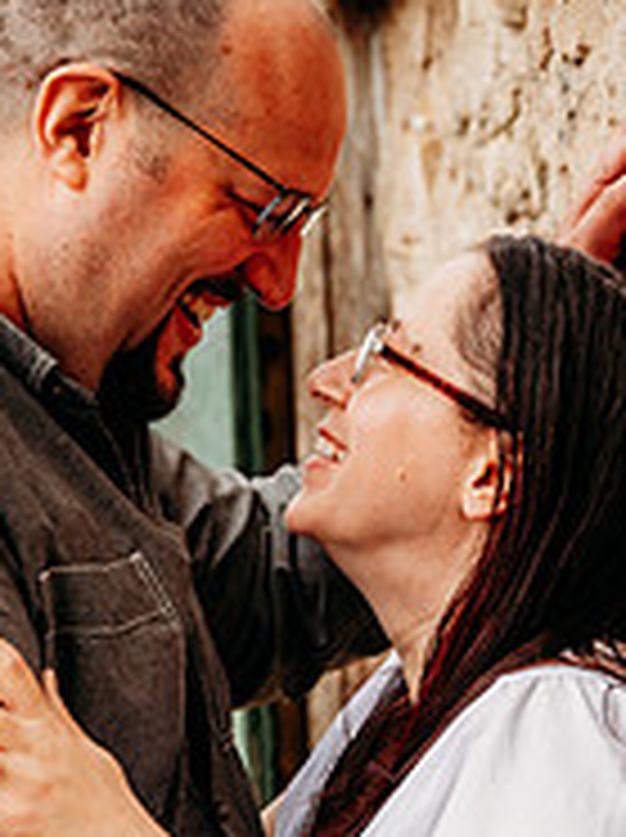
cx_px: 221
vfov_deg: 12.1
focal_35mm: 163
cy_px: 716
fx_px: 3939
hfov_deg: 9.1
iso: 320
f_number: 3.5
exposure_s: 1/250
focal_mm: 70
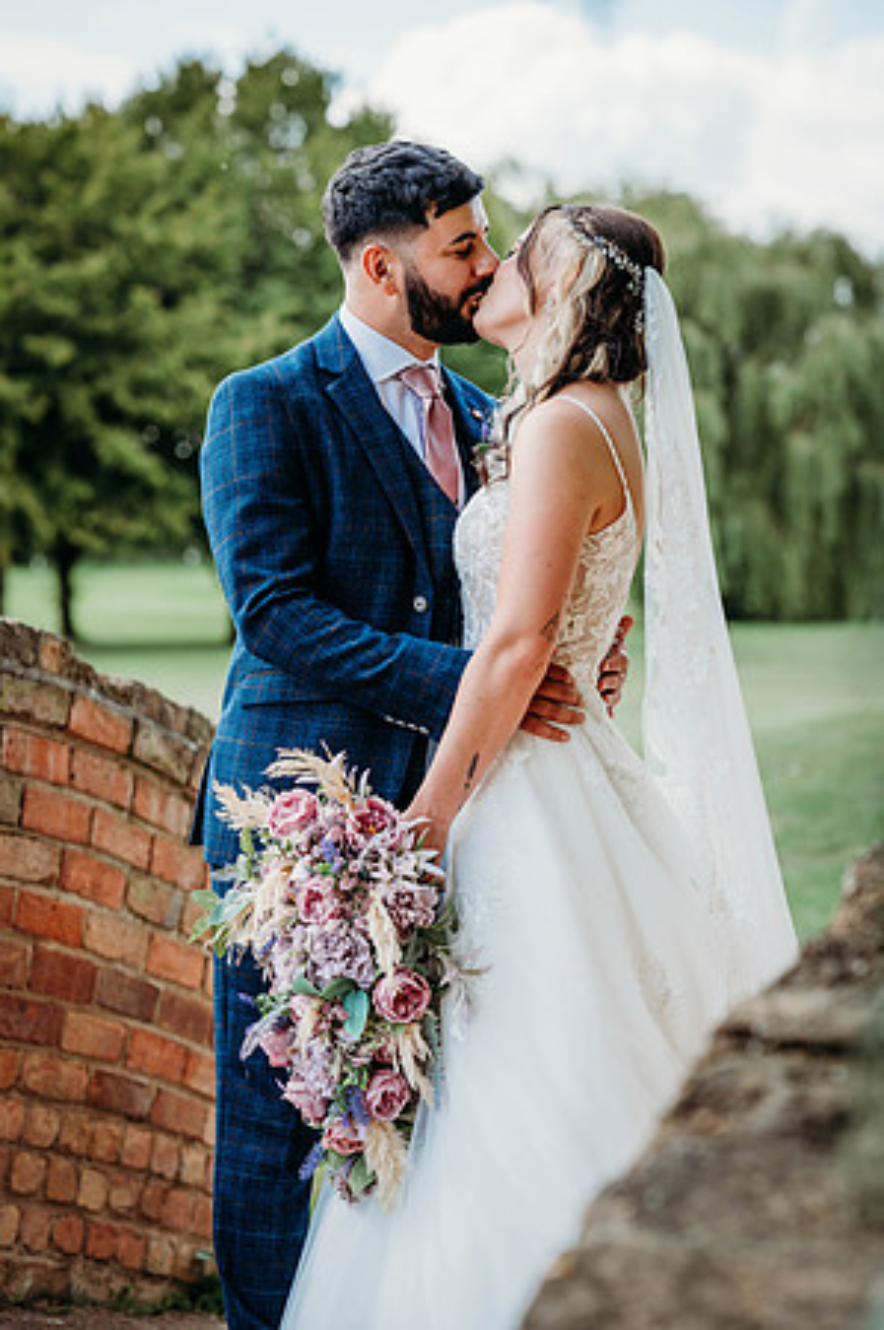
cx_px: 442
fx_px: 3138
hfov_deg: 16.0
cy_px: 665
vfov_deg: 23.9
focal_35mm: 85
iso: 100
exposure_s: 1/500
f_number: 3.5
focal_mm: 85
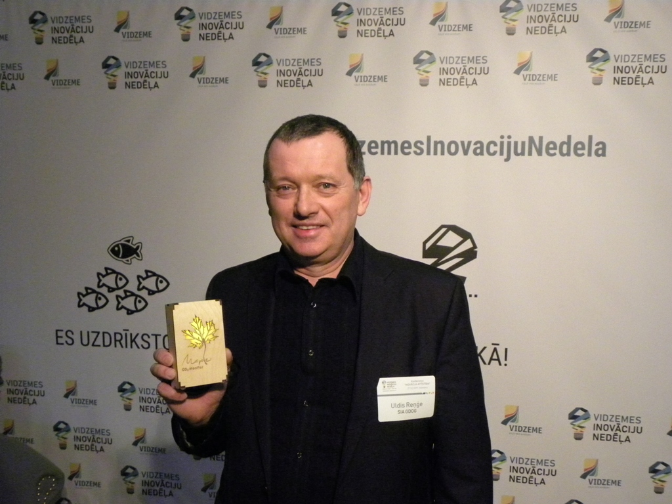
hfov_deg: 50.1
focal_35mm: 37
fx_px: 718
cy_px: 252
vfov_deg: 38.7
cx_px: 336
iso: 800
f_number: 3.2
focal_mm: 6.6
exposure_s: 1/143
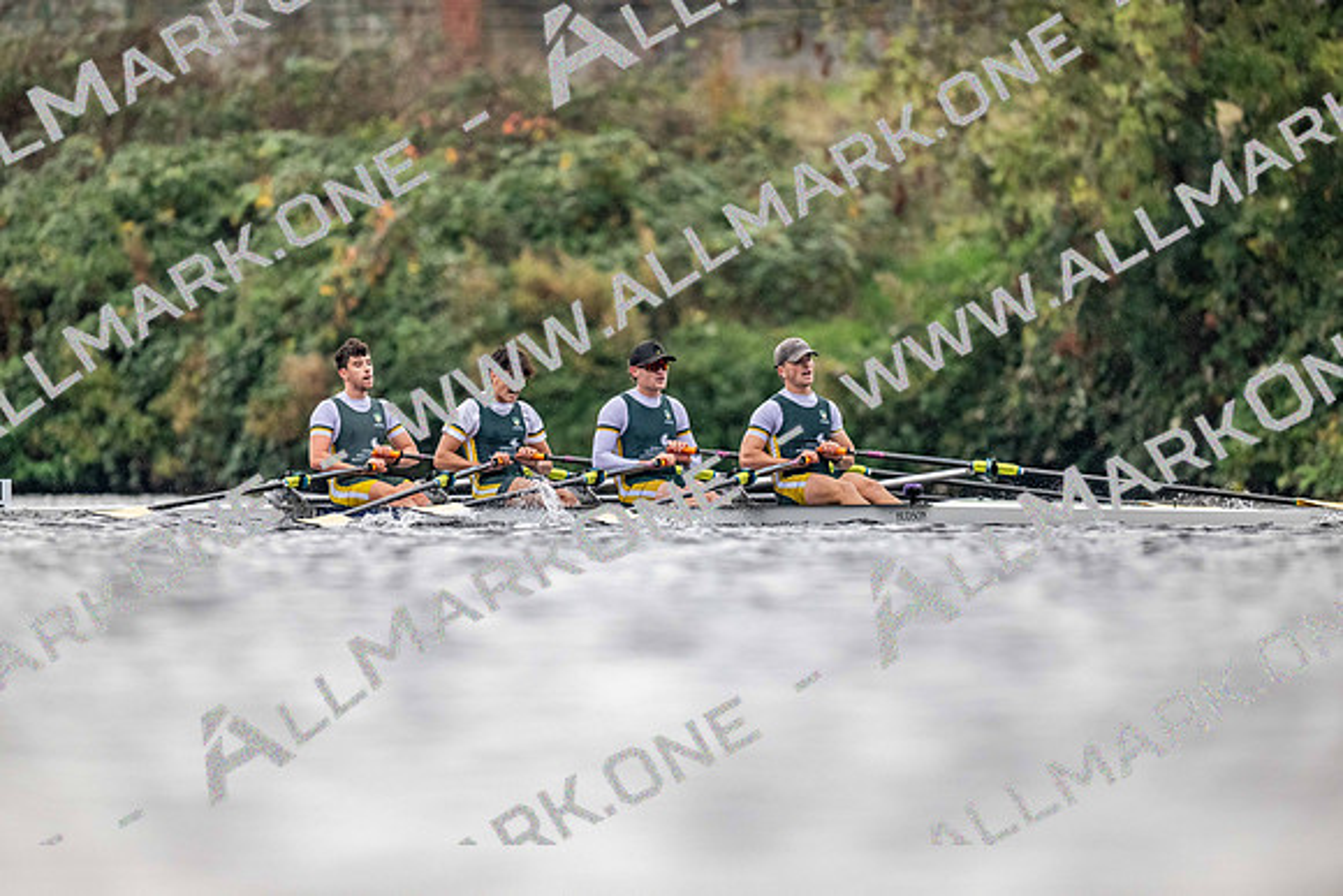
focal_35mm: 600
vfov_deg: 2.3
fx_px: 22388
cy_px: 448
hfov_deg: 3.4
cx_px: 672
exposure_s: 1/2500
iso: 2500
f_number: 4
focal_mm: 600
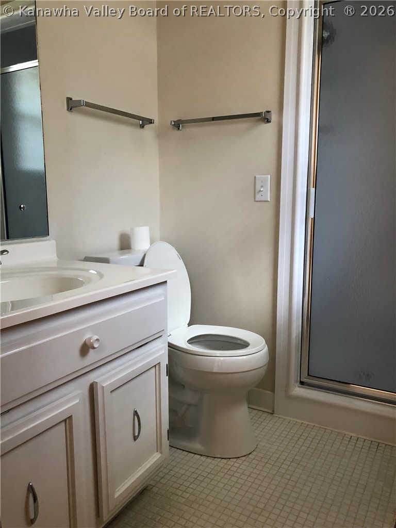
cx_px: 198
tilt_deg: -8.9
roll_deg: +0.2
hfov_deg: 49.7
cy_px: 264
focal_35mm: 28
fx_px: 427
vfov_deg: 63.4
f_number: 1.8
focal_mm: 4
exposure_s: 1/15
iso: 64
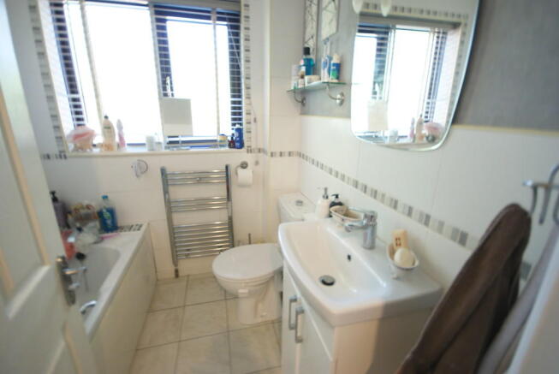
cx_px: 280
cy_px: 187
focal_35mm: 15
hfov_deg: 100.3
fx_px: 233
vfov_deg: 77.5
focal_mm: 10
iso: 400
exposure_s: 1/5
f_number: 4
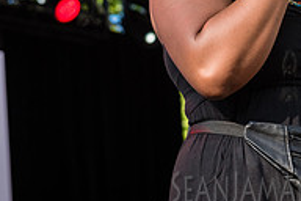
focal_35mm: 211
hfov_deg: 9.7
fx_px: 1764
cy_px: -78
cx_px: 288
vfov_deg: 6.4
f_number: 5
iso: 800
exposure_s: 1/1000
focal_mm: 70
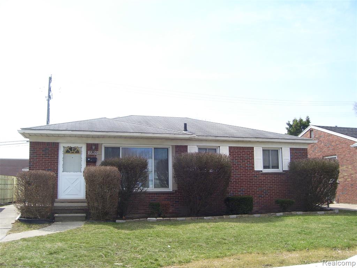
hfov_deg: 54.0
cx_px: 178
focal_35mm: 34
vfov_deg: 41.8
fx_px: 351
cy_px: 134
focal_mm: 5.6
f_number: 4.8
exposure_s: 1/350
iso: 80
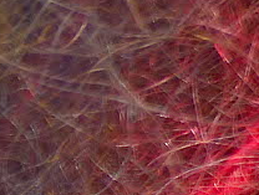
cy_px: -235
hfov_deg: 3.2
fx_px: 4627
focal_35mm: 617
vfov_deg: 2.4
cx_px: 269
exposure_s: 1/1.72
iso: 100
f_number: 2.9
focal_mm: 20.29
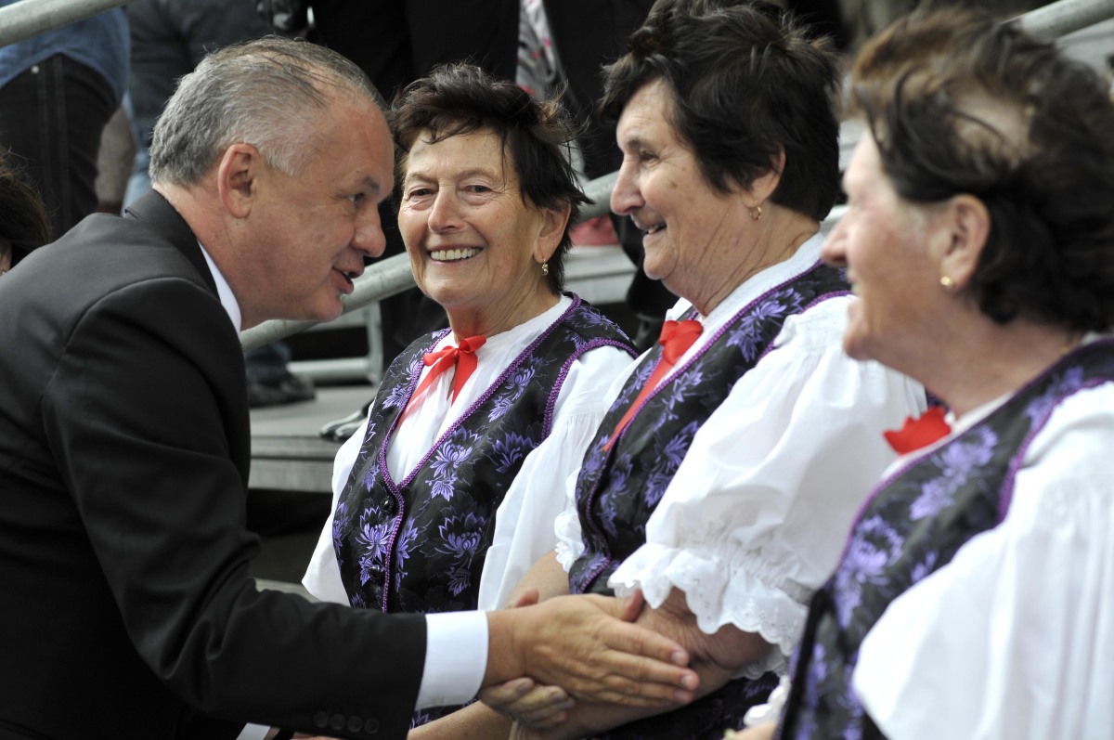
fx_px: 3941
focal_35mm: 128
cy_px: 370
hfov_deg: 16.1
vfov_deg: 10.7
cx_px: 557
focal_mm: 85
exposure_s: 1/400
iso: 200
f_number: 4.5
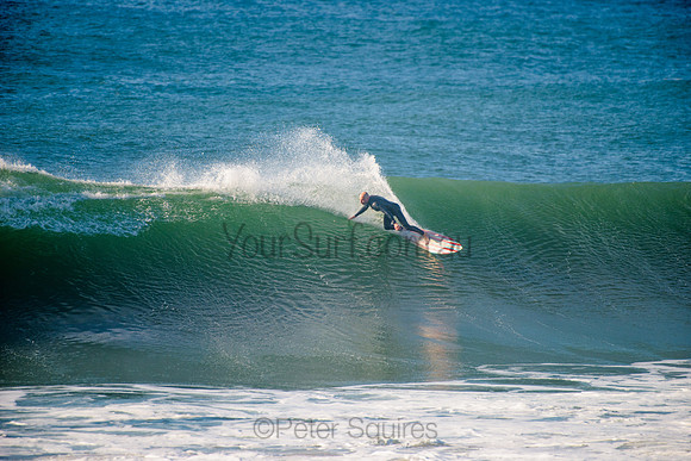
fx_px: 9601
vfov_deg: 2.8
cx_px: 346
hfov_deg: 4.1
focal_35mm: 500
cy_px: 230
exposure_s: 1/1600
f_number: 5.6
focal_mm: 500
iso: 250
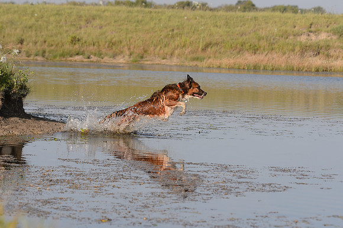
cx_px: 172
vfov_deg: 6.9
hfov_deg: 10.3
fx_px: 1904
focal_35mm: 200
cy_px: 114
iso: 720
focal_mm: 200
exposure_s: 1/1600
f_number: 8
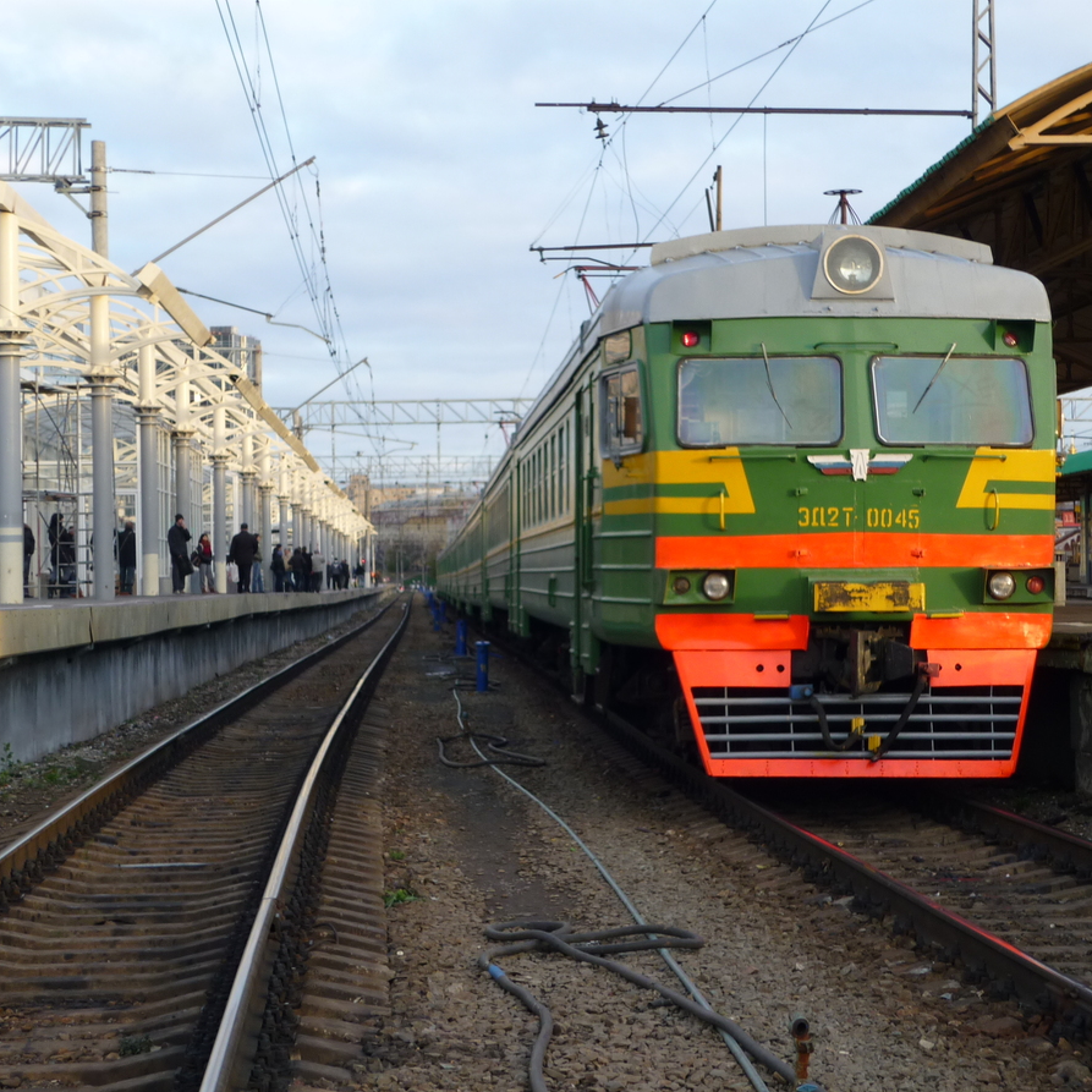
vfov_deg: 21.1
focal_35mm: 82
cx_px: 608
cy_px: 549
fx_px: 2927
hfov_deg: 21.1
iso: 80
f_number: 3.9
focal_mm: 11.4
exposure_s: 1/60
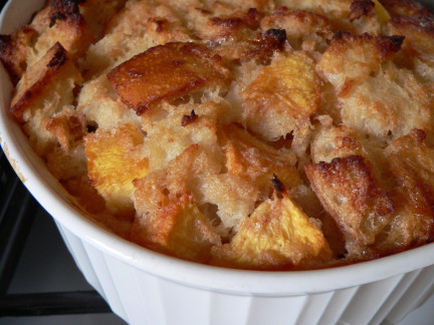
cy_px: 162
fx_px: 451
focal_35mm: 36
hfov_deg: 51.4
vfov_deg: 39.7
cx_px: 217
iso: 200
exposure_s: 1/60
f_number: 2.8
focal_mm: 6
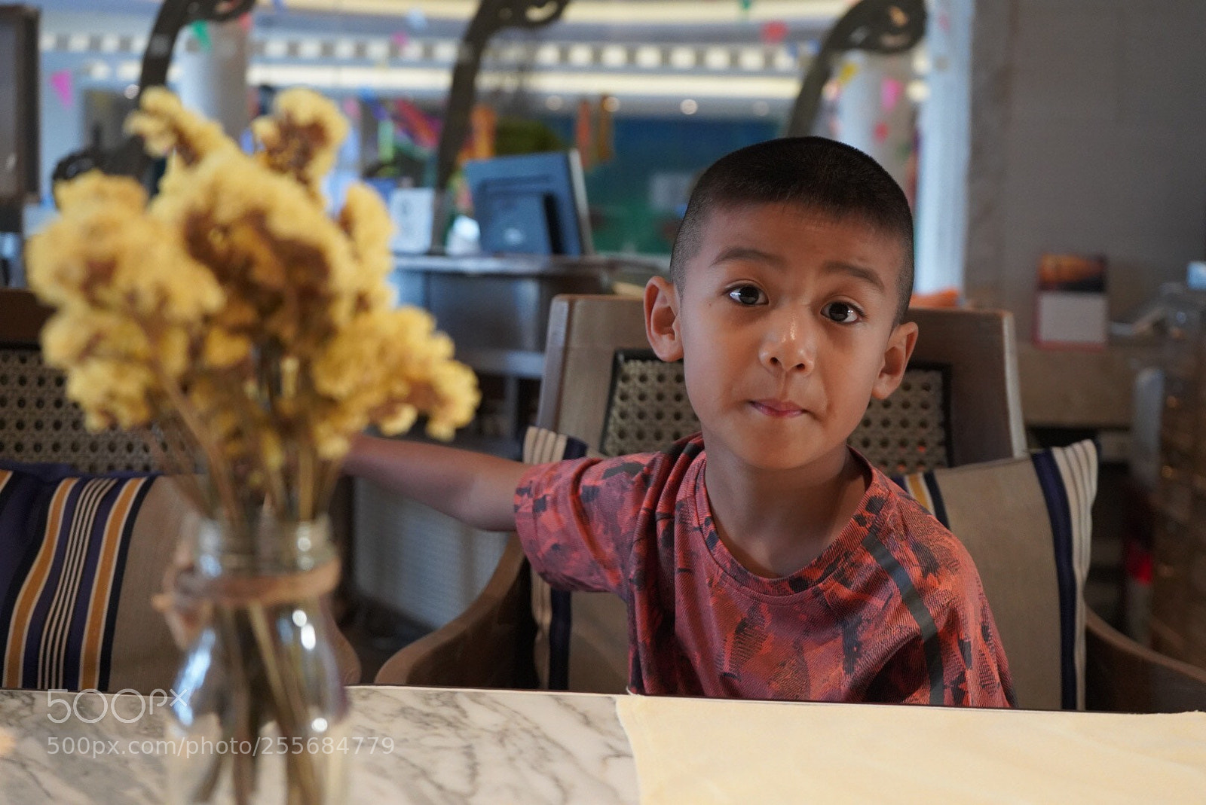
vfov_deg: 27.6
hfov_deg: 40.3
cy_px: 402
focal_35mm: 49
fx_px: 1642
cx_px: 603
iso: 6400
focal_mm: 49
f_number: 4.5
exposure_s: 1/160
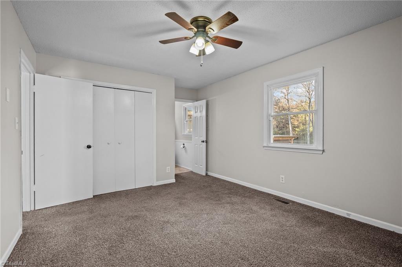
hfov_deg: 96.8
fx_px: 179
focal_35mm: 16
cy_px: 134
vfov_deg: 73.7
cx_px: 201
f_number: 7.1
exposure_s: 1/5
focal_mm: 16
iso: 400
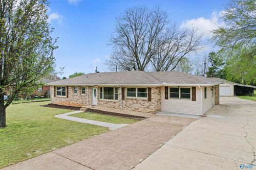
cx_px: 128
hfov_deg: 78.6
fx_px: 156
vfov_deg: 57.2
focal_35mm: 22
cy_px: 85
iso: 140
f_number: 2.8
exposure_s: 1/4000
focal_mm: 8.38
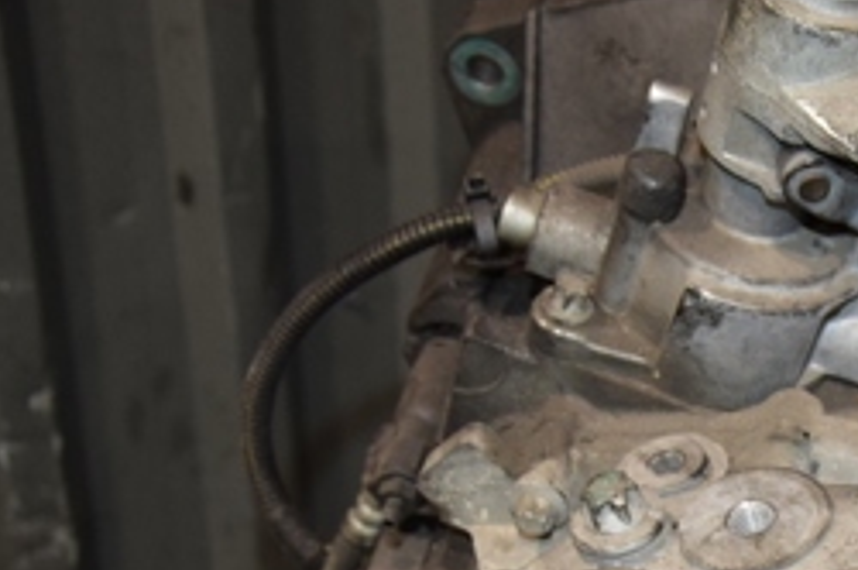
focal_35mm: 100
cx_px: 892
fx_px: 2380
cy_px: 632
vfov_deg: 13.4
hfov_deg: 19.7
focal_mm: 26
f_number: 5
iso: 800
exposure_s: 1/60
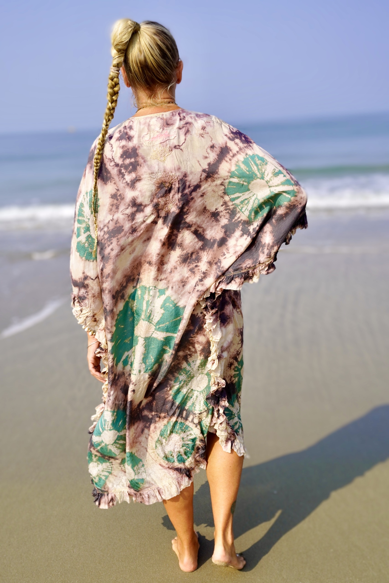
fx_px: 559
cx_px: 194
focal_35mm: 34
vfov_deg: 55.1
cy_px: 292
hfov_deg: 38.4
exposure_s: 1/800
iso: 100
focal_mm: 23
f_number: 5
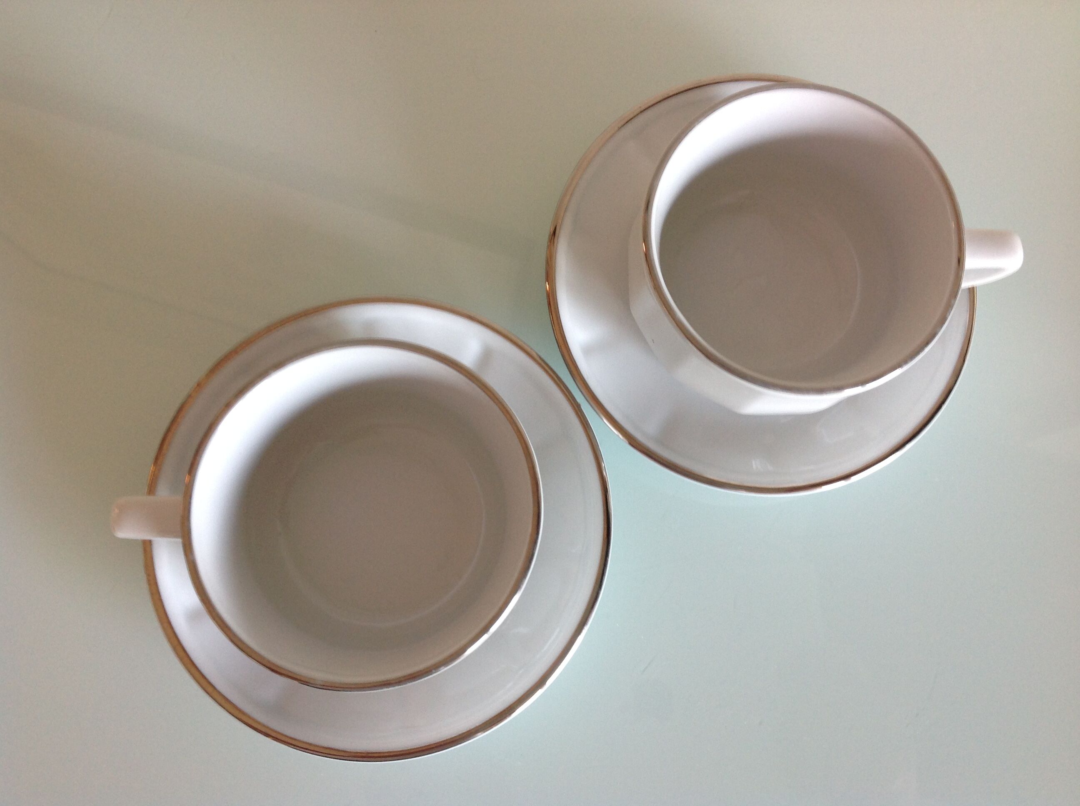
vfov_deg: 40.6
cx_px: 540
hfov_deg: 52.7
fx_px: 1090
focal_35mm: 35
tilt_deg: -80.0
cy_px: 403
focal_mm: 4.28
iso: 64
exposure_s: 1/15
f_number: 2.4
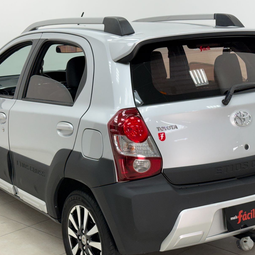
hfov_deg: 25.7
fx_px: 558
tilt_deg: -13.5
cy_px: 147
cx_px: 135
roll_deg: +1.4
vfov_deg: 25.7
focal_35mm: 67
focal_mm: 6.76
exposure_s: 1/120
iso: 100
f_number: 1.78
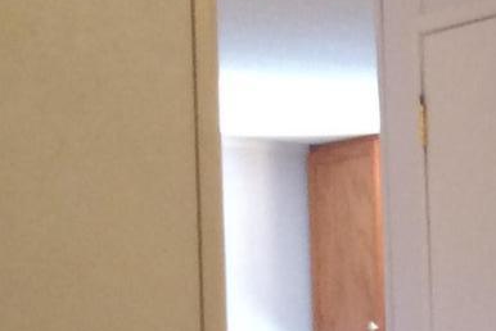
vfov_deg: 7.7
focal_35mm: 172
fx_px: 2371
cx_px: 1090
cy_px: 597
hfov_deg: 10.6
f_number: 2.4
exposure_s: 1/24
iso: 100
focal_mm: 3.3
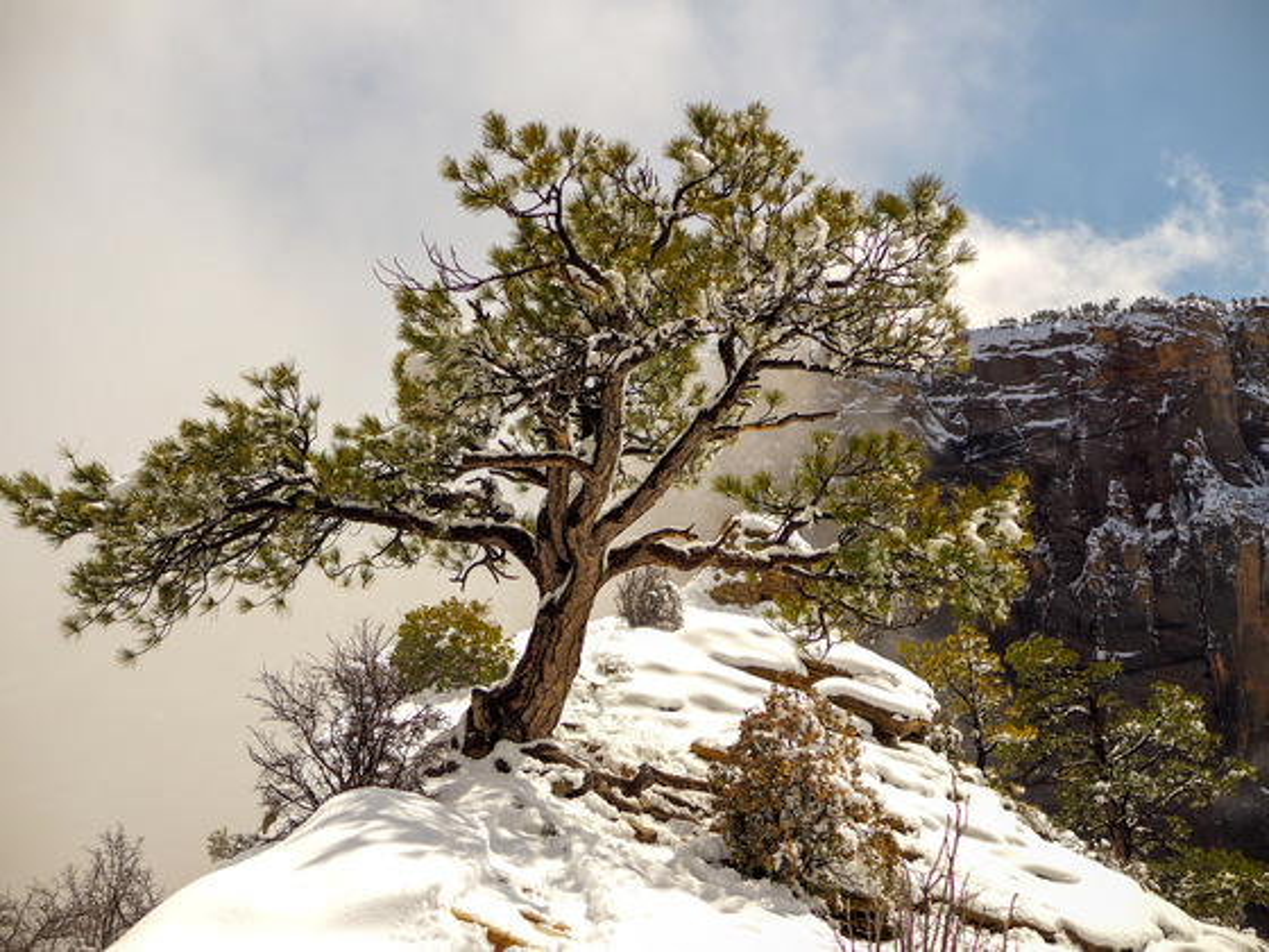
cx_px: 634
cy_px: 476
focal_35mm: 50
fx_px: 1833
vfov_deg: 29.1
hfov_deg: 38.2
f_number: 2.5
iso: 100
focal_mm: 25
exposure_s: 1/4000
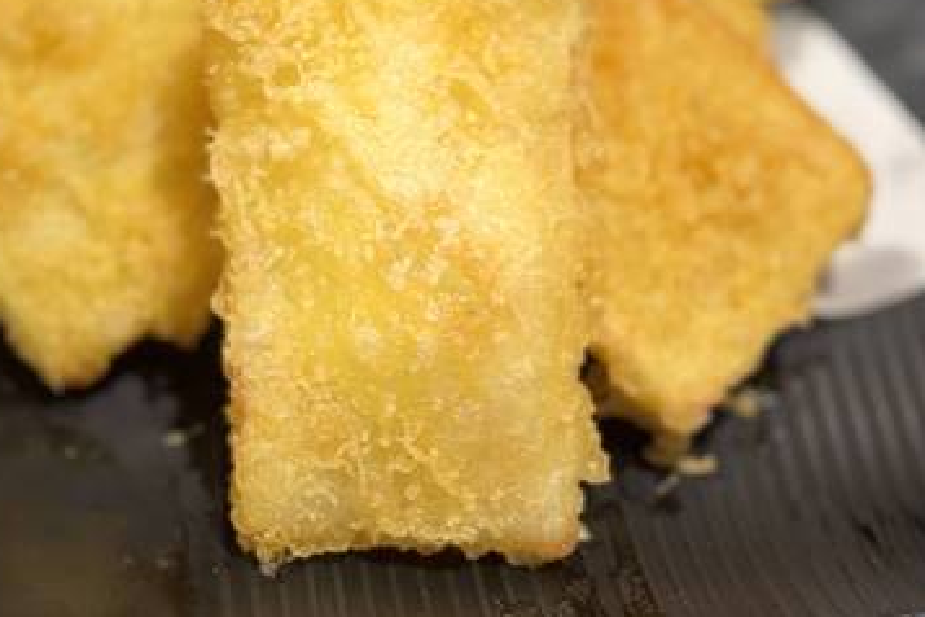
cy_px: 117
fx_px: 2107
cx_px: 181
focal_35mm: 82
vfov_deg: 16.5
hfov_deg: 24.4
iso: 250
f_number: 1.78
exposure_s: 1/60
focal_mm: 6.86
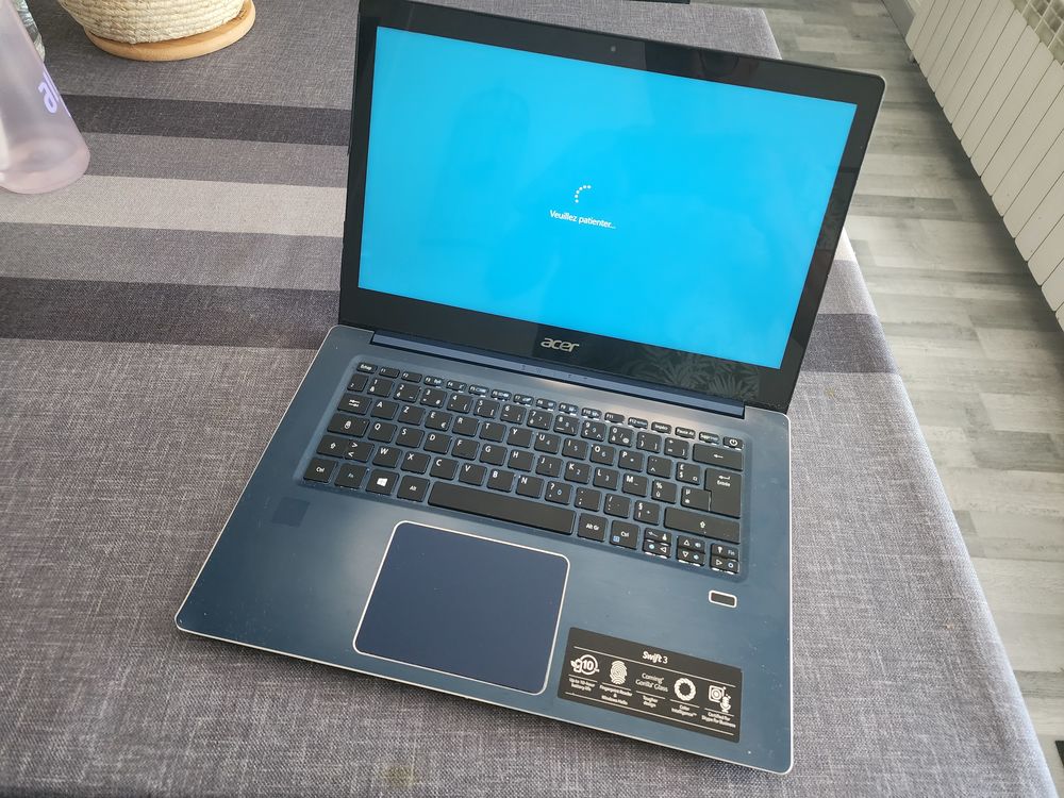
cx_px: 532
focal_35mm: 23
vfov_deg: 58.9
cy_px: 399
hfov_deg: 73.9
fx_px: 707
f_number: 1.8
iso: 640
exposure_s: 1/40
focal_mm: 6.4
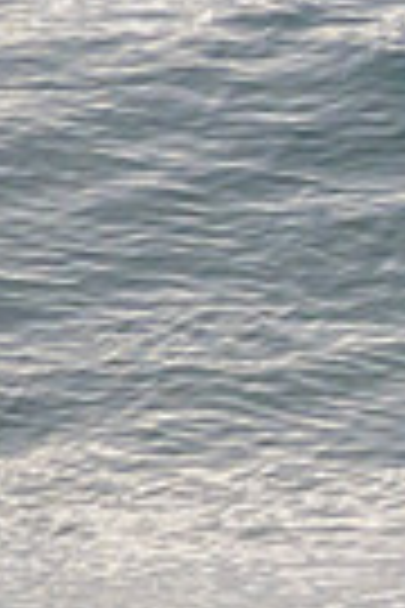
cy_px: 160
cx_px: 922
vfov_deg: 0.6
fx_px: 58012
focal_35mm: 3438
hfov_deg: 0.4
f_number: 11
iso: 2200
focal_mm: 800
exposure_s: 1/2000
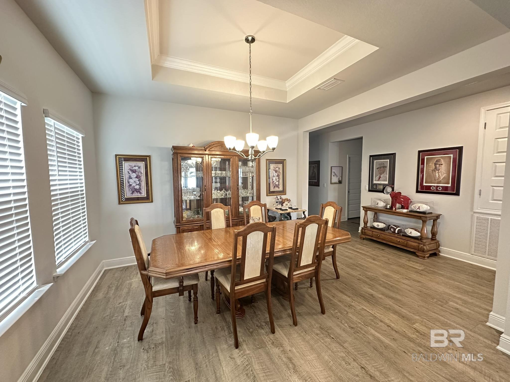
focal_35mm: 14
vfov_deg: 85.7
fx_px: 206
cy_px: 191
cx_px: 255
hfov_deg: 102.1
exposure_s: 1/60
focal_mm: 2.22
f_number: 2.2
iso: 800
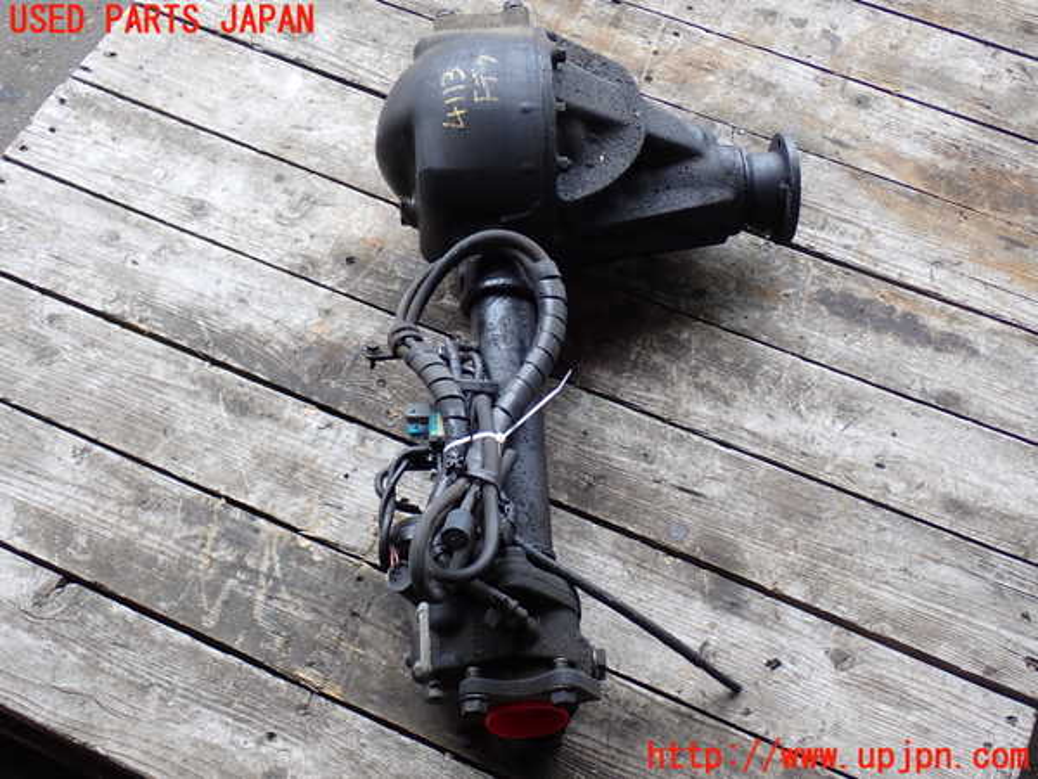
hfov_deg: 40.4
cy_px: 390
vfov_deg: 30.9
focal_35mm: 47
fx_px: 1409
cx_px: 519
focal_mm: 8.4
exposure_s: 1/100
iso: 125
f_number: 3.1
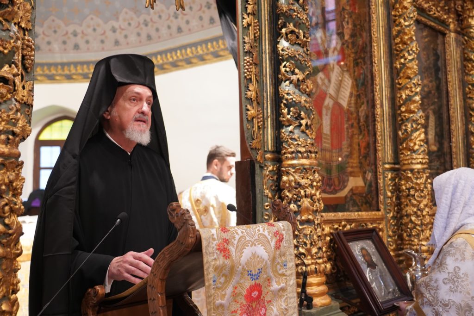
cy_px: 158
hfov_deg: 49.5
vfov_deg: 34.2
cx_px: 237
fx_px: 514
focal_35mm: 39
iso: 3200
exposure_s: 1/160
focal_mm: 39
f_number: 4
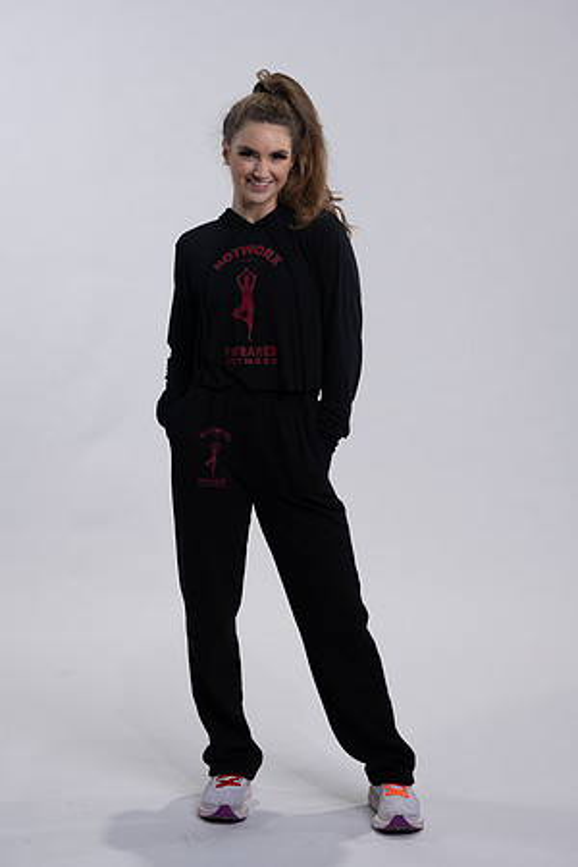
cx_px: 289
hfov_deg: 16.1
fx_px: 2047
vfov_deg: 23.9
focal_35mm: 85
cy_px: 434
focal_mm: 85
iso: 125
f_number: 4
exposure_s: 1/125
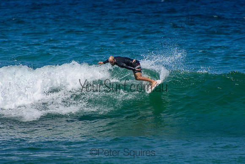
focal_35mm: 600
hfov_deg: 3.4
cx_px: 122
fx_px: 4084
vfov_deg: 2.3
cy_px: 82
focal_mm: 400
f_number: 5.6
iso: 220
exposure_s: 1/2000
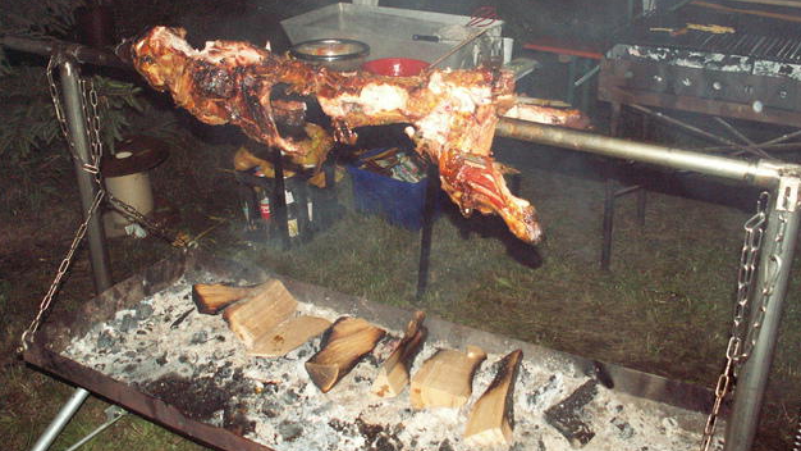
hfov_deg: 51.6
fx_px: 828
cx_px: 399
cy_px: 178
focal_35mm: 39
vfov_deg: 30.3
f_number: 2.8
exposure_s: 1/40
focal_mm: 5.86
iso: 160
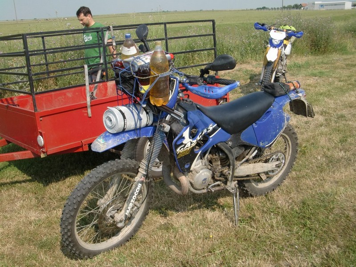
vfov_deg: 37.7
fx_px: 391
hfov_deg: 49.0
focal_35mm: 38
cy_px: 134
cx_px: 178
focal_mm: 6.66
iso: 64
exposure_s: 1/500
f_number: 3.9
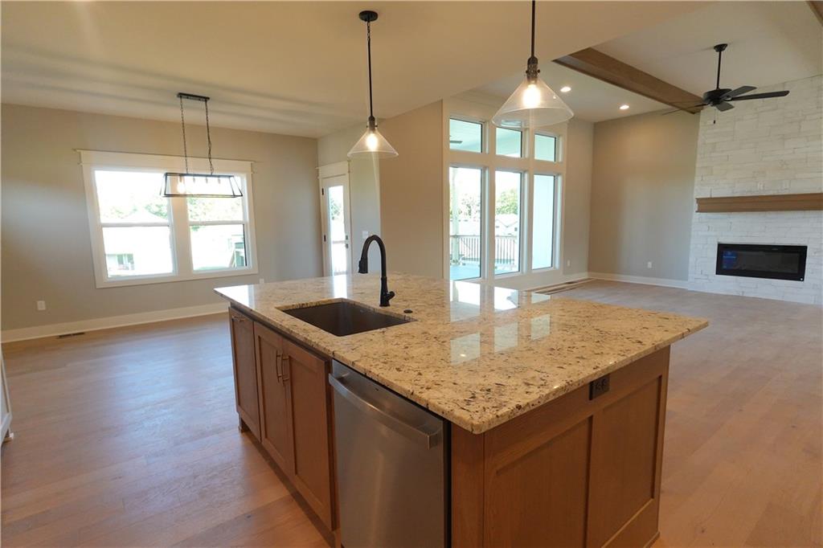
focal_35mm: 18
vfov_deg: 67.3
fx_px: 411
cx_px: 412
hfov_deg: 90.0
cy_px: 274
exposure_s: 1/100
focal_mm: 6.9
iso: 800
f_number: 5
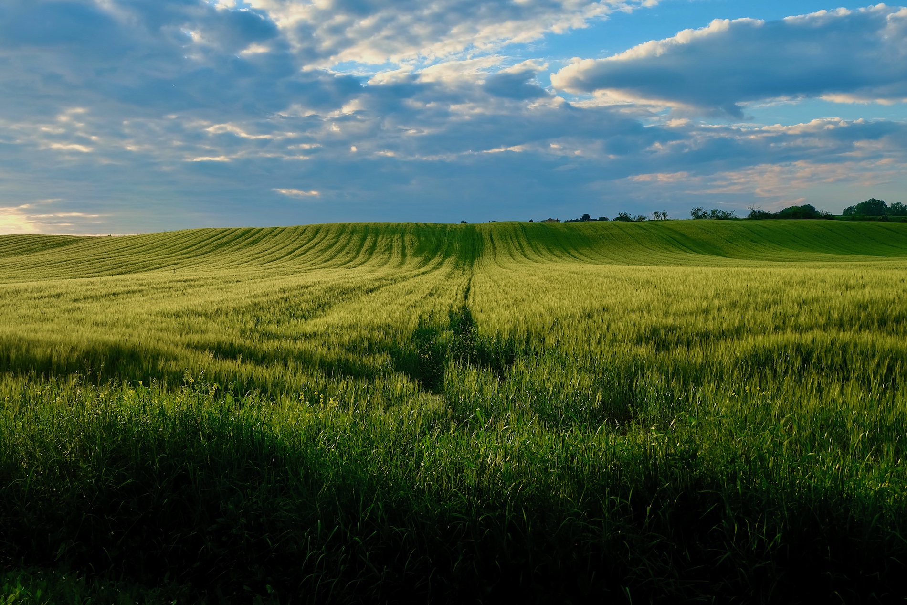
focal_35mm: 42
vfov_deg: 31.9
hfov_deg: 46.4
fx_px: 1058
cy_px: 302
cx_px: 454
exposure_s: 1/450
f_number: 5.6
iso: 400
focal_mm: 28.2
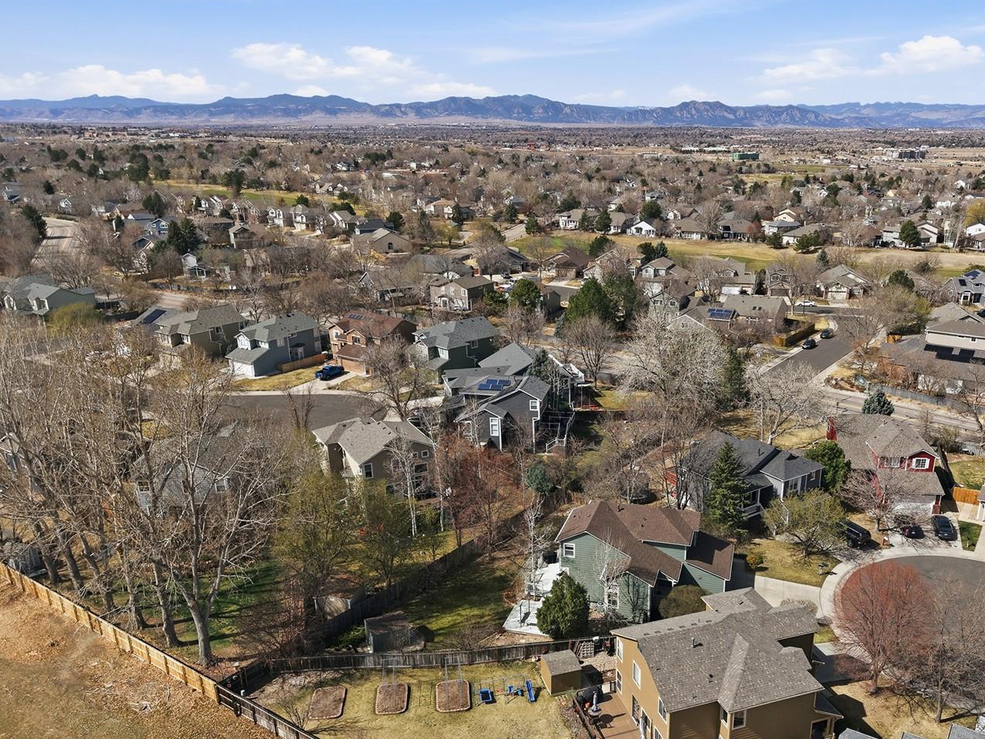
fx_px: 854
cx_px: 580
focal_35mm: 30
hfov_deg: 59.6
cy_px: 433
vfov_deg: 46.6
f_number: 1.8
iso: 130
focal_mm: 8.7
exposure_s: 1/6000
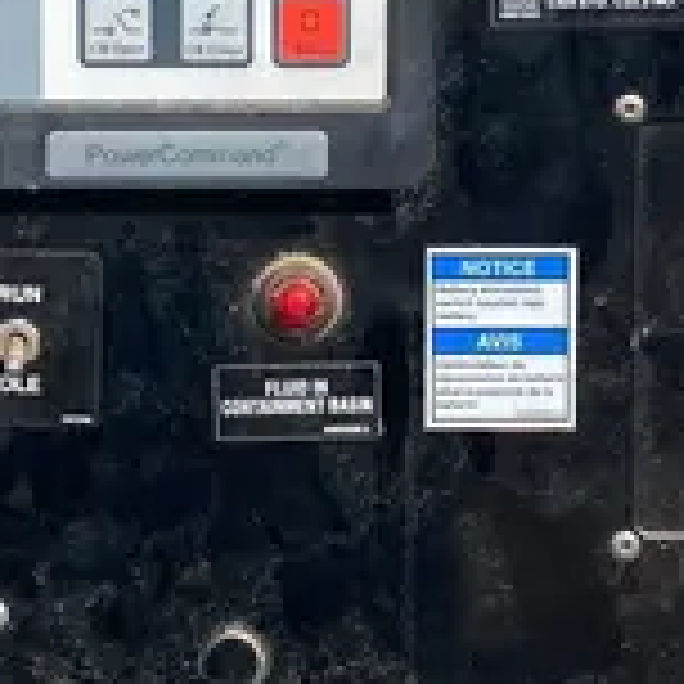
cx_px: 189
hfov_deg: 15.6
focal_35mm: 111
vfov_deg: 15.5
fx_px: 2481
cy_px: 70
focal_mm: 4.25
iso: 32
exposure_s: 1/1808
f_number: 1.8
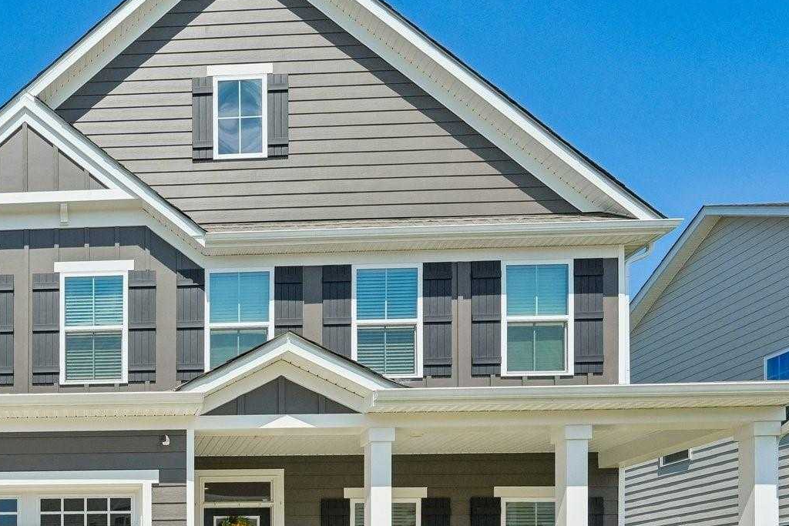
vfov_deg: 37.1
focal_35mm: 33
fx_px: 723
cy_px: 486
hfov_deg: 48.7
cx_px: 28
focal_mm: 16.5
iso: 400
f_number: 7.1
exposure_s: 1/2500
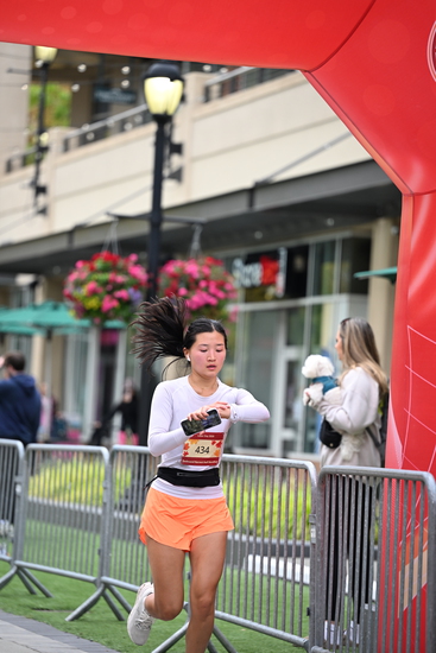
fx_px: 2542
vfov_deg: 14.6
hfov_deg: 9.8
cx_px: 218
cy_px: 326
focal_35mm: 140
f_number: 2.8
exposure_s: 1/2000
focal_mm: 140
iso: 640
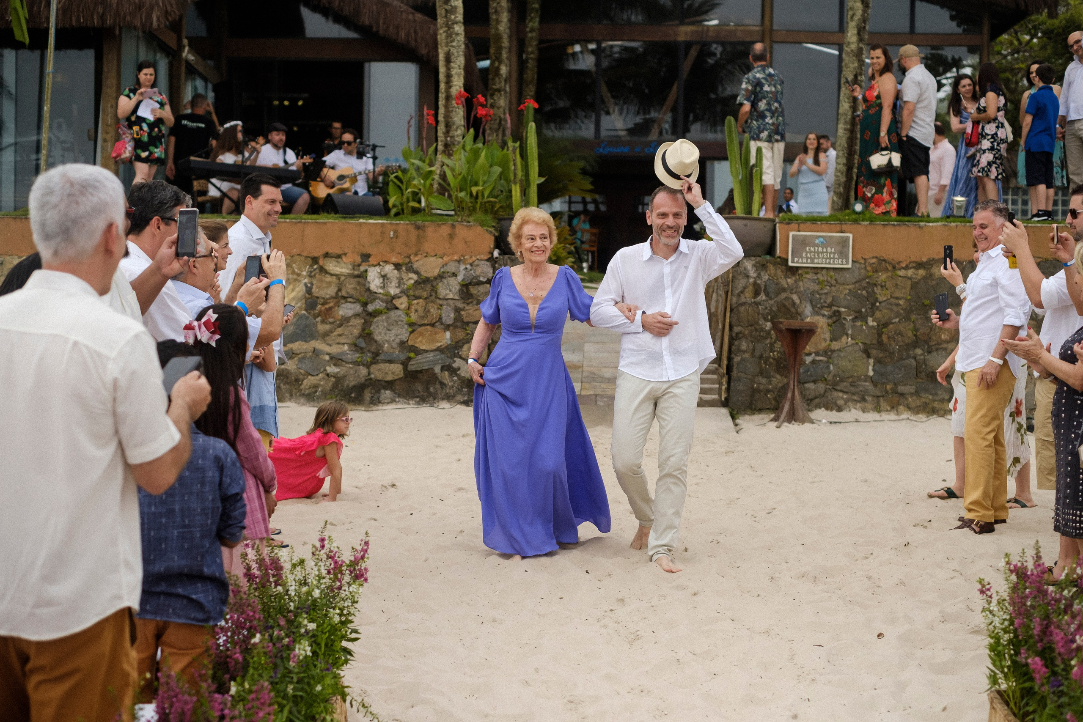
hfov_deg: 37.5
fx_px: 1594
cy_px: 361
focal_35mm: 53
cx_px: 542
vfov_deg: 25.5
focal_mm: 35
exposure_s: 1/4000
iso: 800
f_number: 2.2
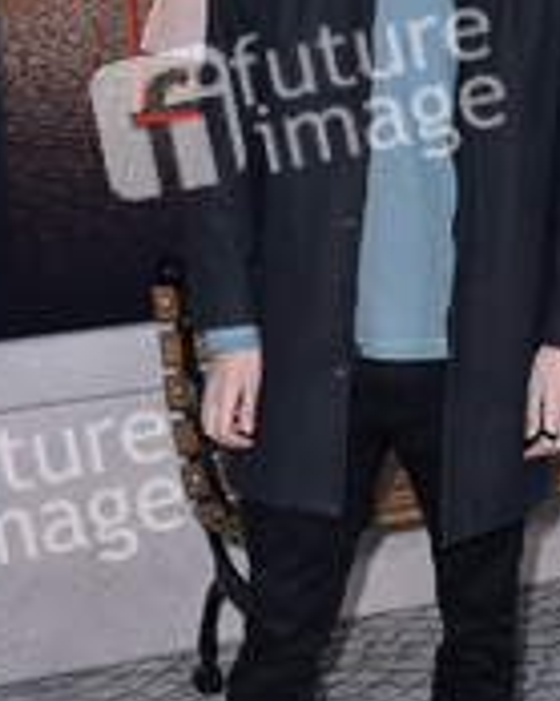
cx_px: 417
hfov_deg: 15.8
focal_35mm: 97
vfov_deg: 19.8
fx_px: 2011
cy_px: 306
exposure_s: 1/250
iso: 320
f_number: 6.3
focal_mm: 45
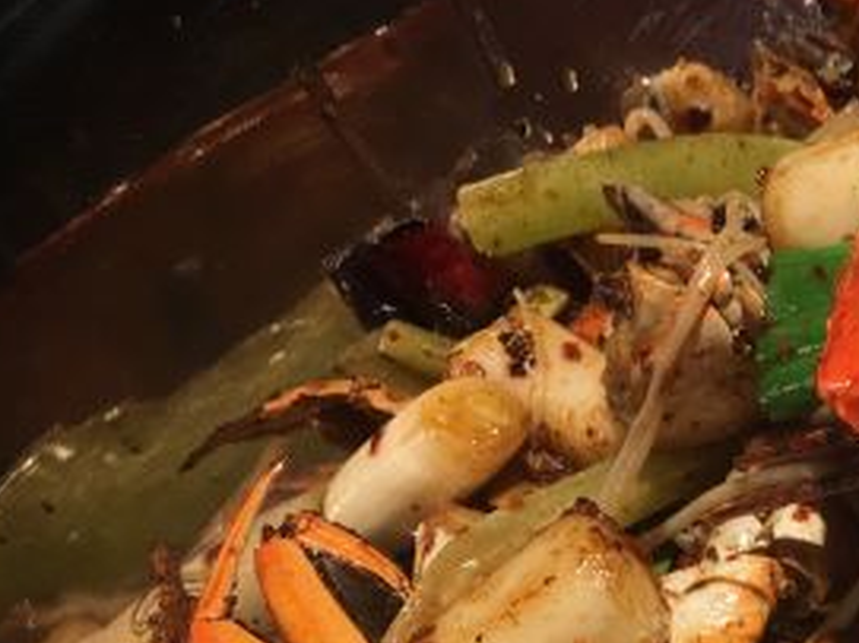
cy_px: 645
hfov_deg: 23.4
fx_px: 1860
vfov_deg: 19.1
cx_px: 1075
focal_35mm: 75
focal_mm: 4.15
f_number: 2.2
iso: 40
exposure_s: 1/100
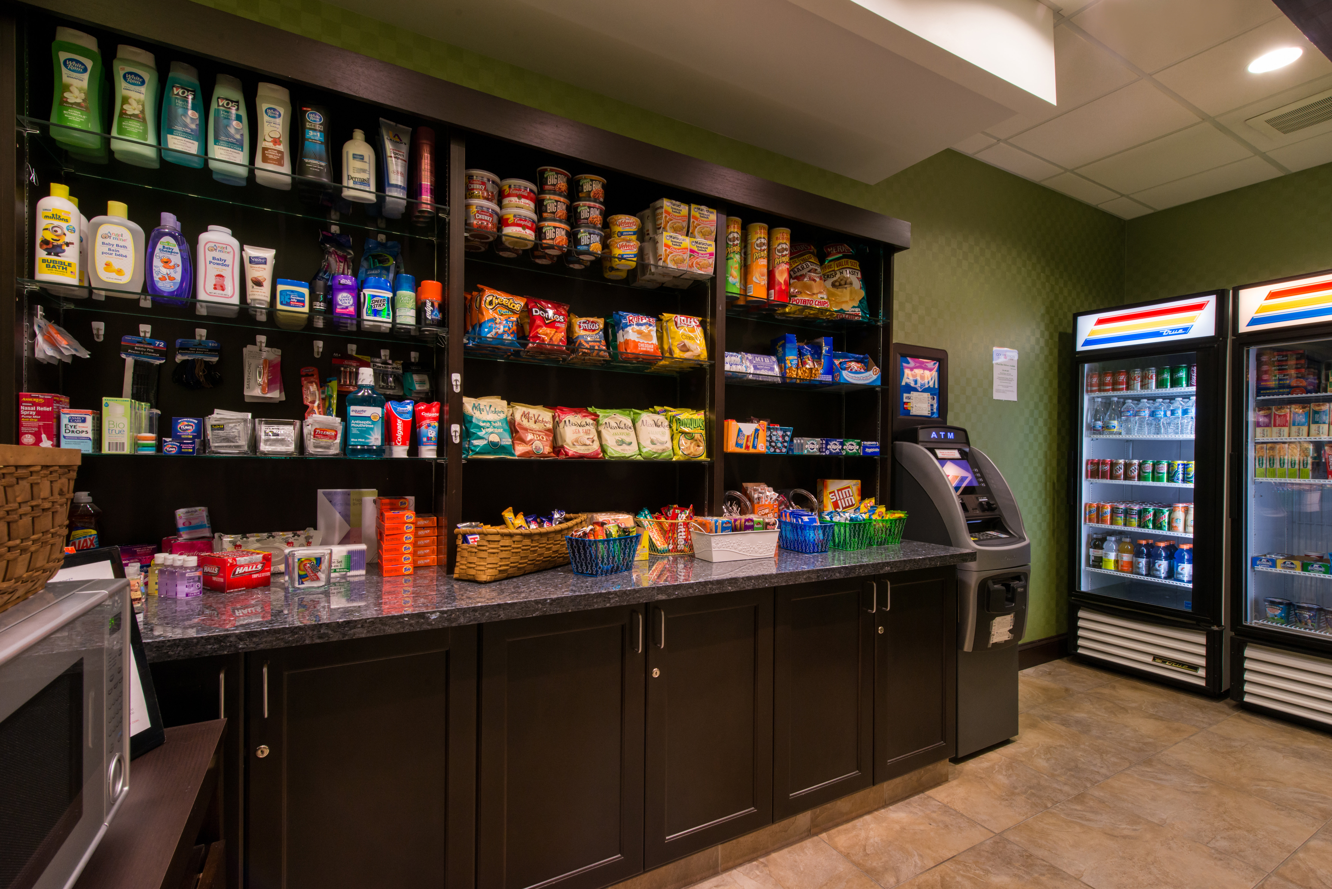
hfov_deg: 96.7
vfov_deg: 73.8
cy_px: 444
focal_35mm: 16
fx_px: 592
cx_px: 666
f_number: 13
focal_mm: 16
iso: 400
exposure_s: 1/5
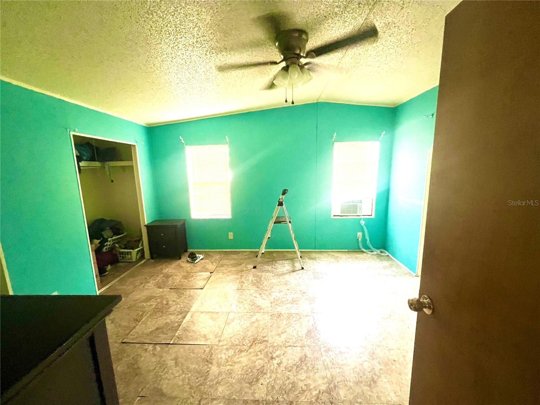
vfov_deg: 89.9
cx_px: 270
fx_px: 203
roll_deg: +0.6
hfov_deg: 106.2
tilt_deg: -8.1
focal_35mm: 13
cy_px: 202
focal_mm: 1.57
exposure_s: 1/60
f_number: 1.8
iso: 640
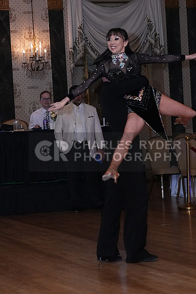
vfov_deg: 18.3
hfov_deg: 12.2
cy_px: 152
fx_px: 914
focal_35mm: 112
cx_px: 110
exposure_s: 1/200
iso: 5000
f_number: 4
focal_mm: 65
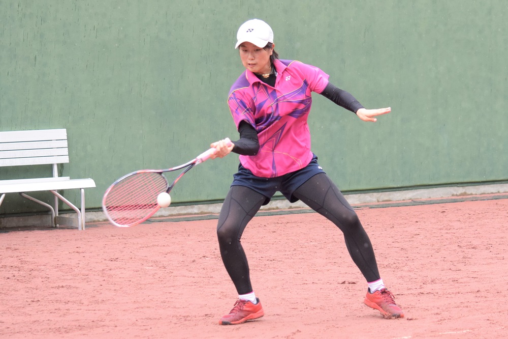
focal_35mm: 129
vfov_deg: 10.6
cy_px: 170
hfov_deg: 15.9
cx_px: 254
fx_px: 1820
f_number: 4.5
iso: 1600
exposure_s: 1/1250
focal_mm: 86
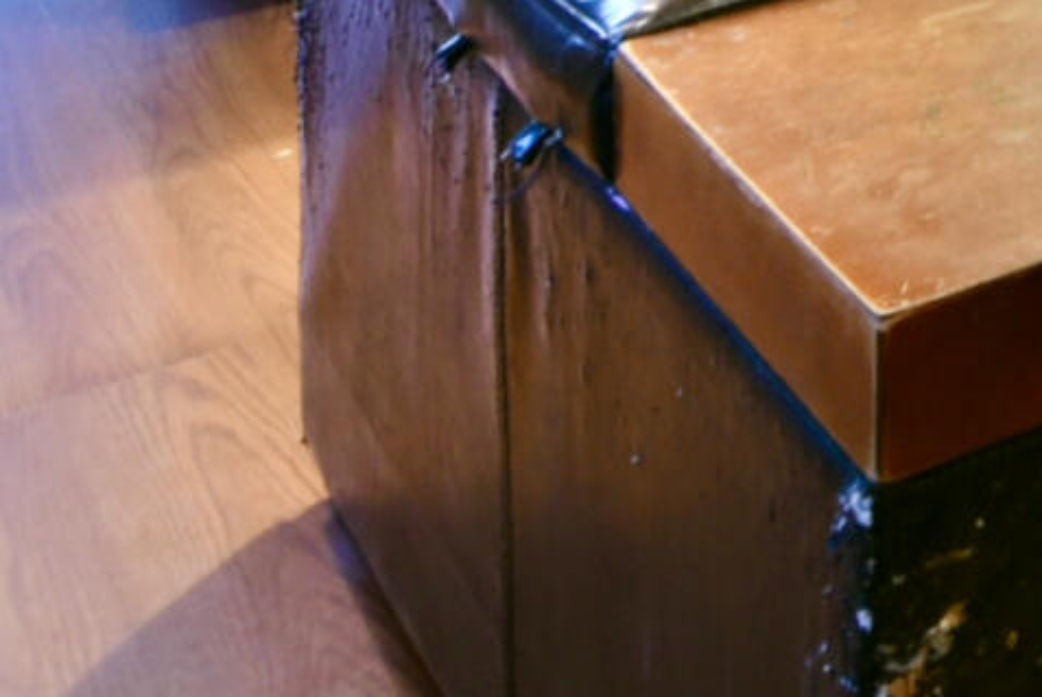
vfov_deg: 11.8
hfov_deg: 16.7
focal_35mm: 88
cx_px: 2141
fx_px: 2549
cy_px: -1118
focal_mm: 14
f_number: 11
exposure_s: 1/3
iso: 800
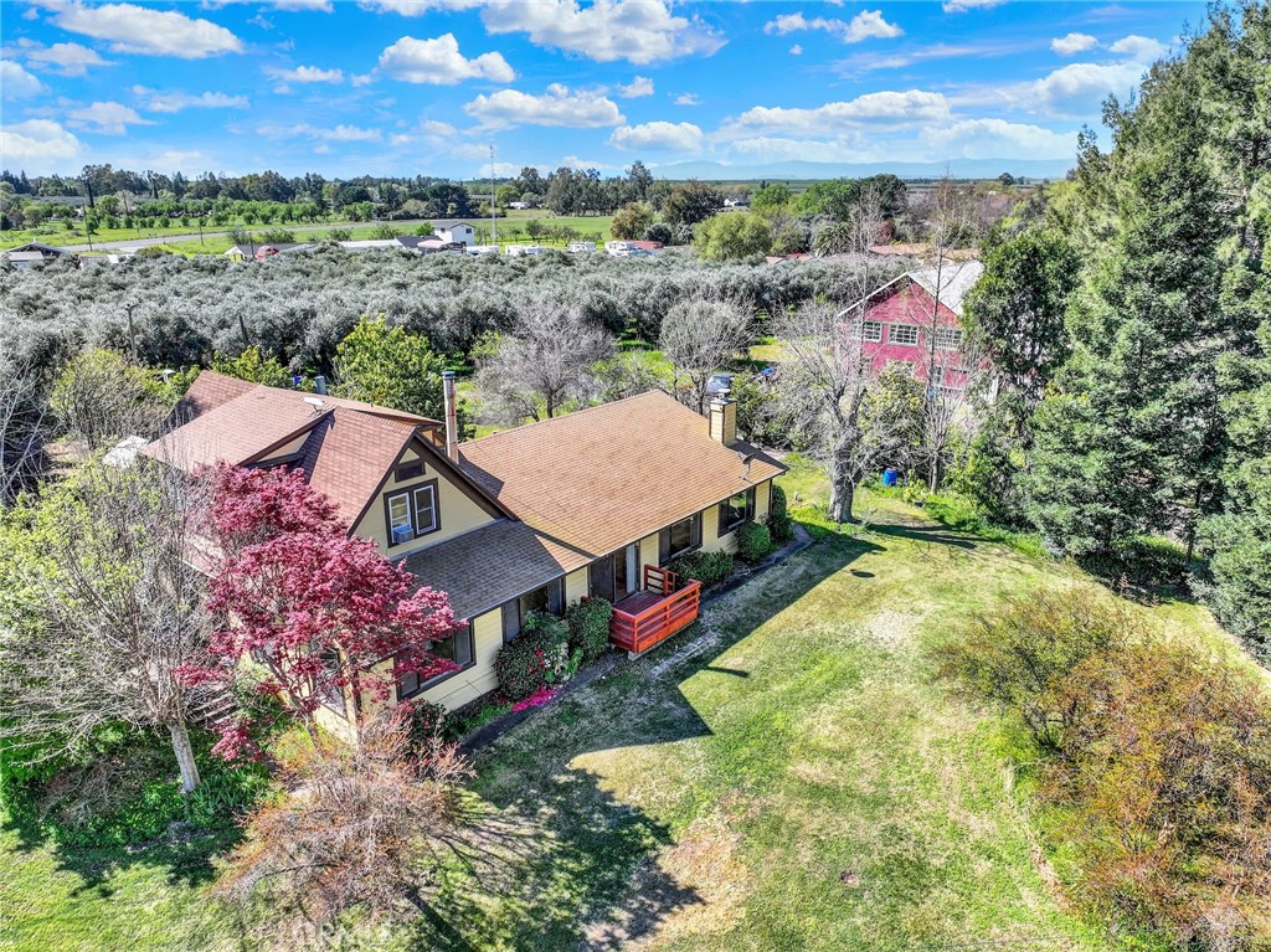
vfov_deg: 56.8
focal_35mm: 24
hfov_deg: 71.6
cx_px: 636
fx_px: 881
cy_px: 476
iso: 240
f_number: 2.8
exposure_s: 1/1600
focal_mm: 12.3
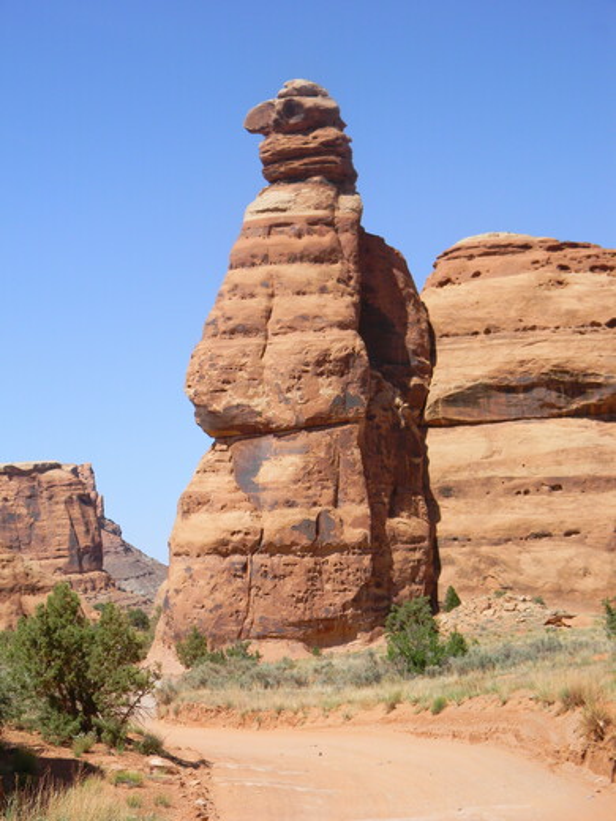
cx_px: 308
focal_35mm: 67
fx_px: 1590
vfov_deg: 29.0
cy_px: 410
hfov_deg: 21.9
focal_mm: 12.2
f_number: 4.3
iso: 80
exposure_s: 1/817
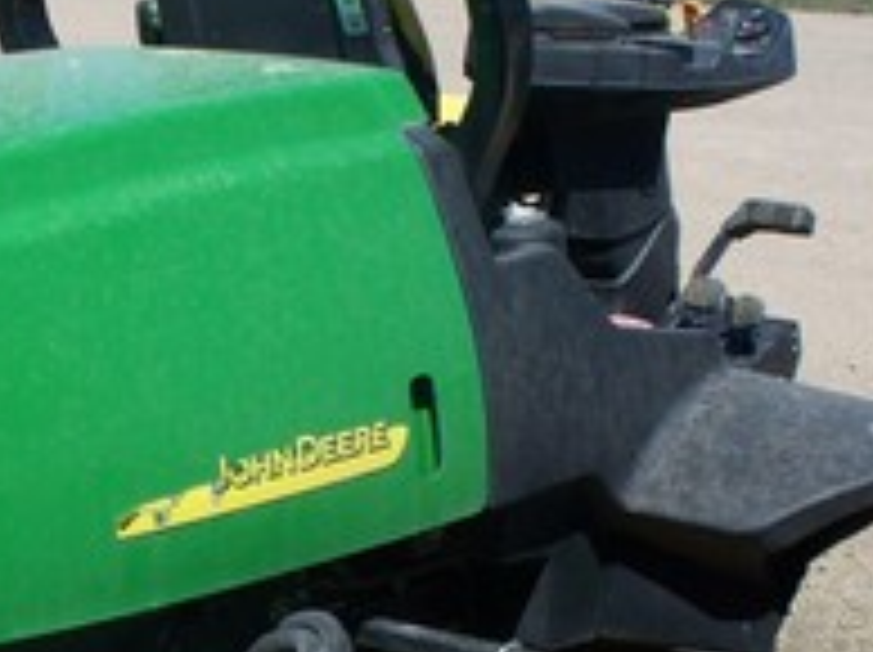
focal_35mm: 101
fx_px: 2544
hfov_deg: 19.3
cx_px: 230
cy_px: 504
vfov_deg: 14.5
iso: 64
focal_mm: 7.54
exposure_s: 1/320
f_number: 5
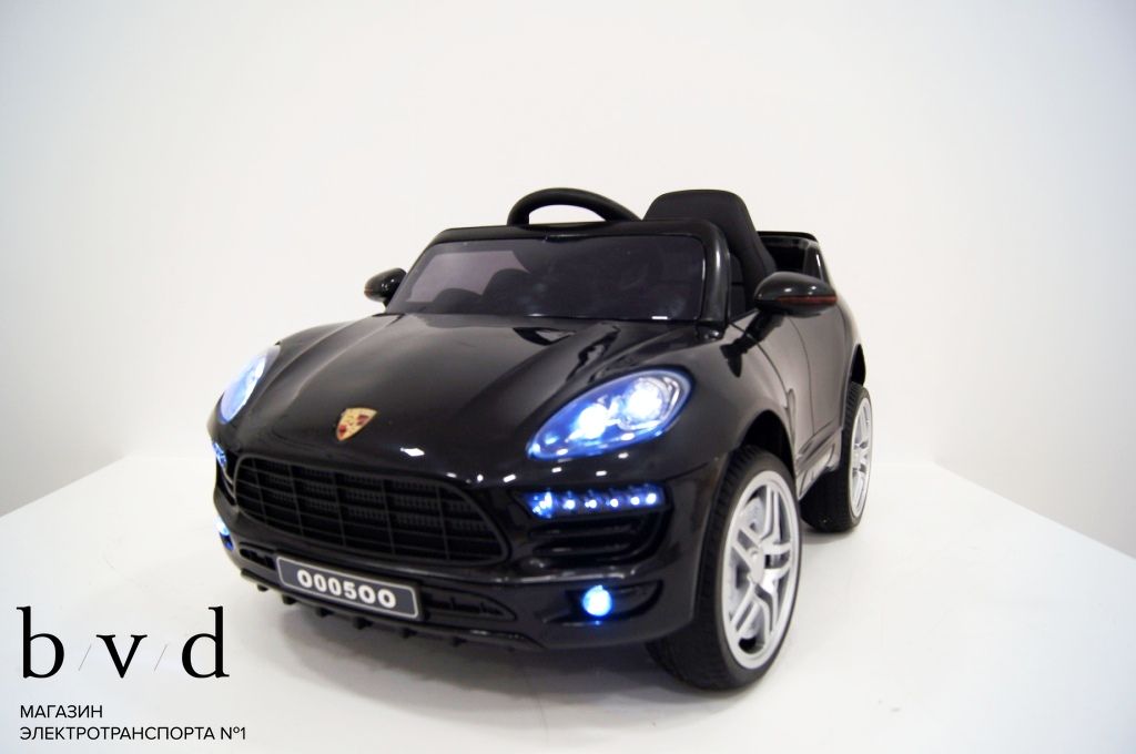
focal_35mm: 27
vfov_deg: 47.8
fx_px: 851
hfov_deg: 67.4
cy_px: 377
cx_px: 568
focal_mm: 18
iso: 160
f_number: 3.5
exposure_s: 1/30
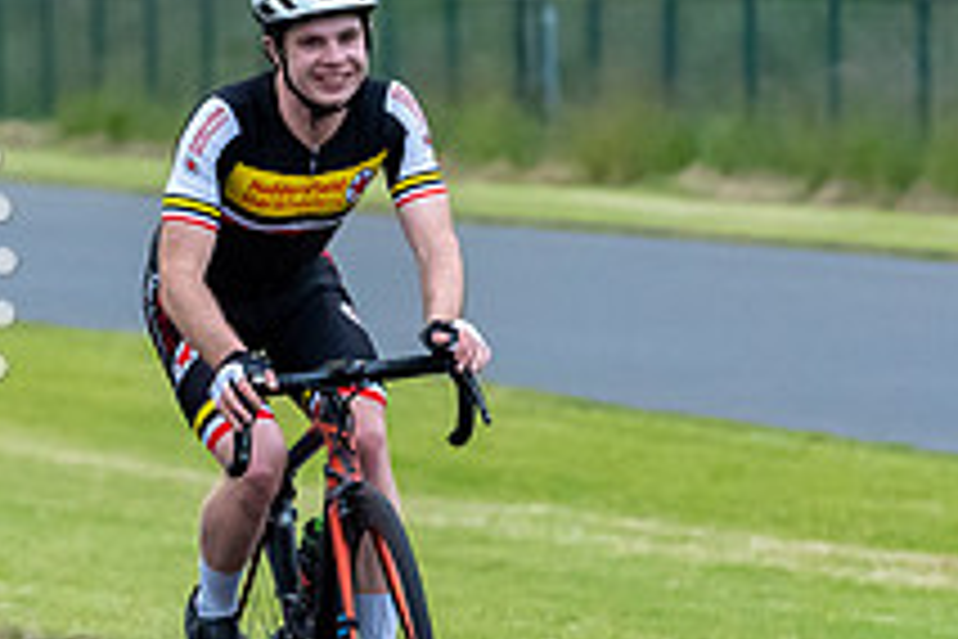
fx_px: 14156
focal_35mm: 532
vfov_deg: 2.6
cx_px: 292
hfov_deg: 3.9
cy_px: 38
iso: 10000
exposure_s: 1/640
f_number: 5
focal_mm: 195
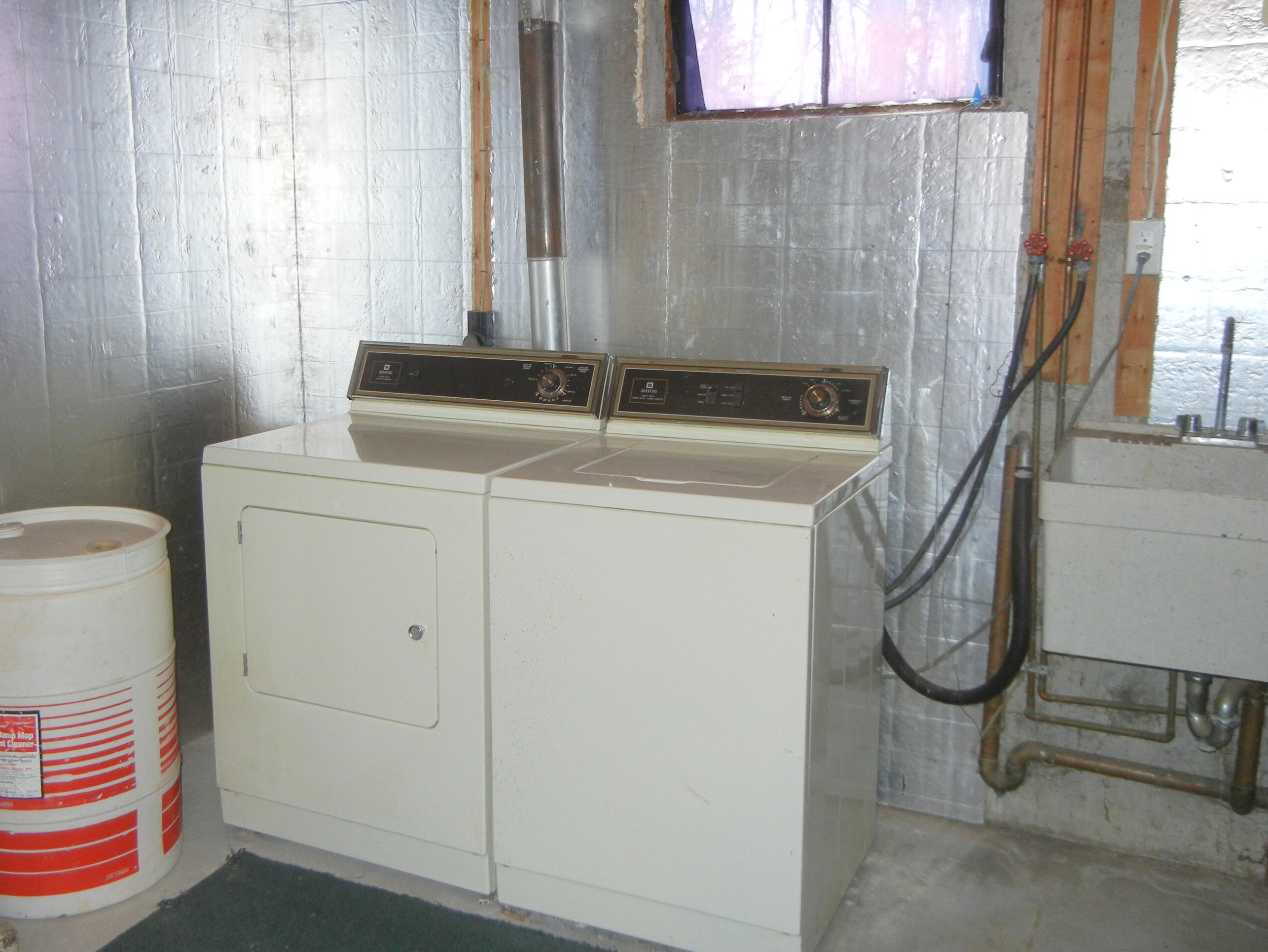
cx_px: 557
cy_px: 430
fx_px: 1282
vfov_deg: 40.7
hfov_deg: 52.5
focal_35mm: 35
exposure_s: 1/30
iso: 200
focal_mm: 5.4
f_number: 3.5
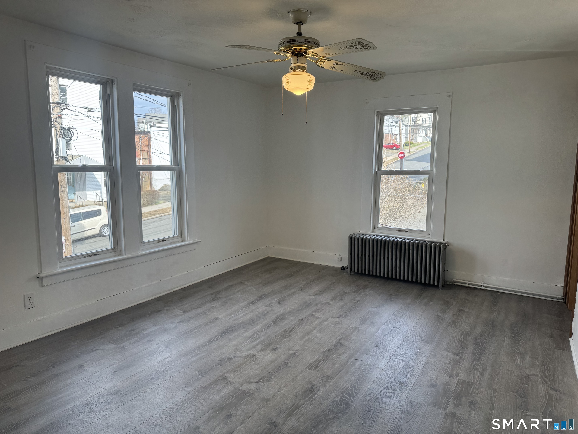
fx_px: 401
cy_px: 217
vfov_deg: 56.8
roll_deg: -0.3
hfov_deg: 71.6
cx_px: 289
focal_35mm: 24
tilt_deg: -7.9
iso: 80
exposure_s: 1/285
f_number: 1.78
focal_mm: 6.76
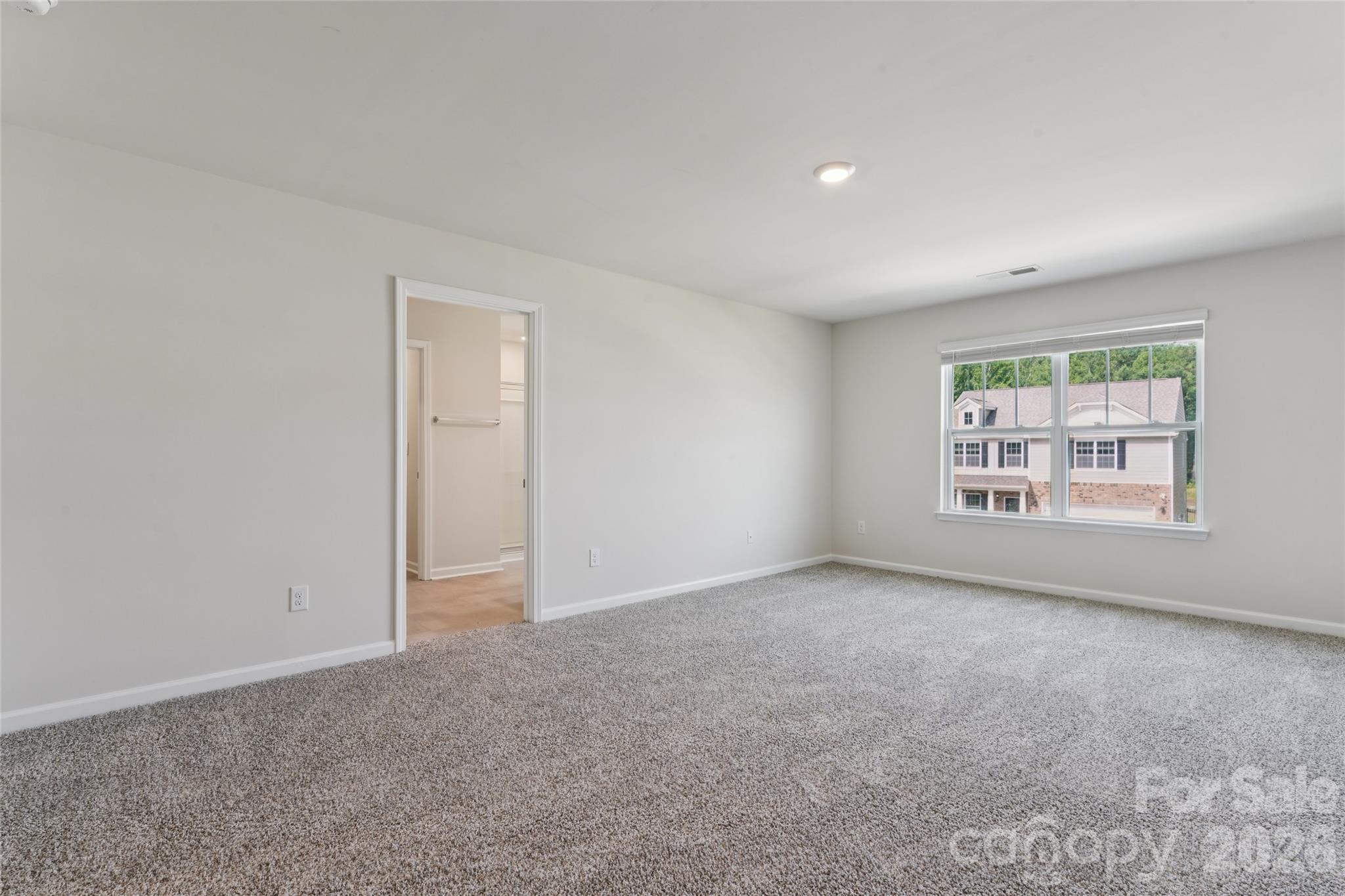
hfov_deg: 94.6
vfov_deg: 71.7
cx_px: 672
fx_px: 620
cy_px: 448
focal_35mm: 17
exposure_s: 1/2.5
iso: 100
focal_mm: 16.6
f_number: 13
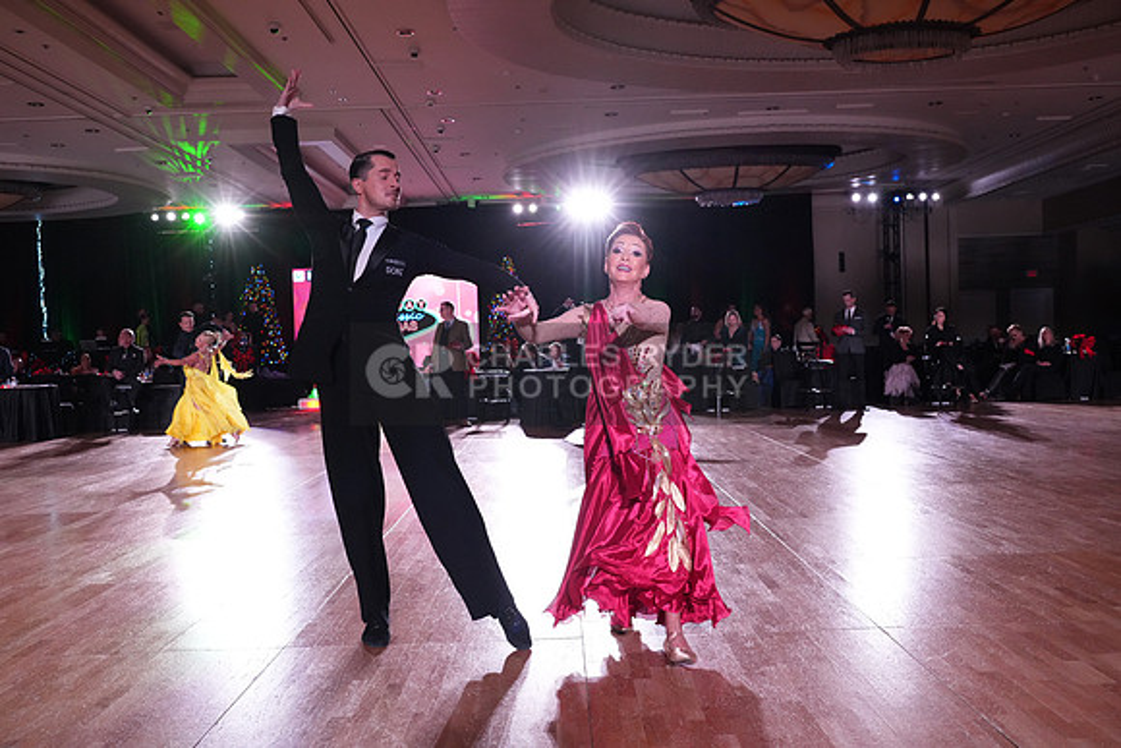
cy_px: 374
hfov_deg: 61.9
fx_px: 934
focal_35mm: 30
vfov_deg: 43.6
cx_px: 560
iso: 5000
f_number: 6.3
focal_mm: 30
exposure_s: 1/320
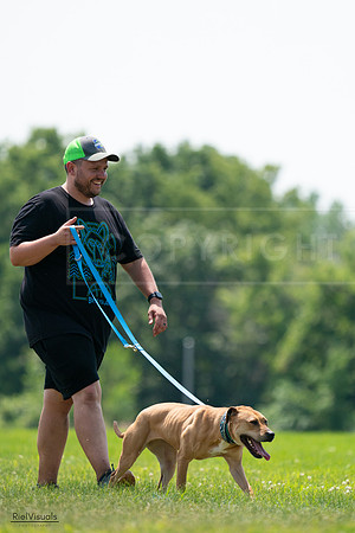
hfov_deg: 3.3
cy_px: 266
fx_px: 6079
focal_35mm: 411
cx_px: 178
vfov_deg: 5.0
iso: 1250
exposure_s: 1/4000
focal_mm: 411
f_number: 6.3
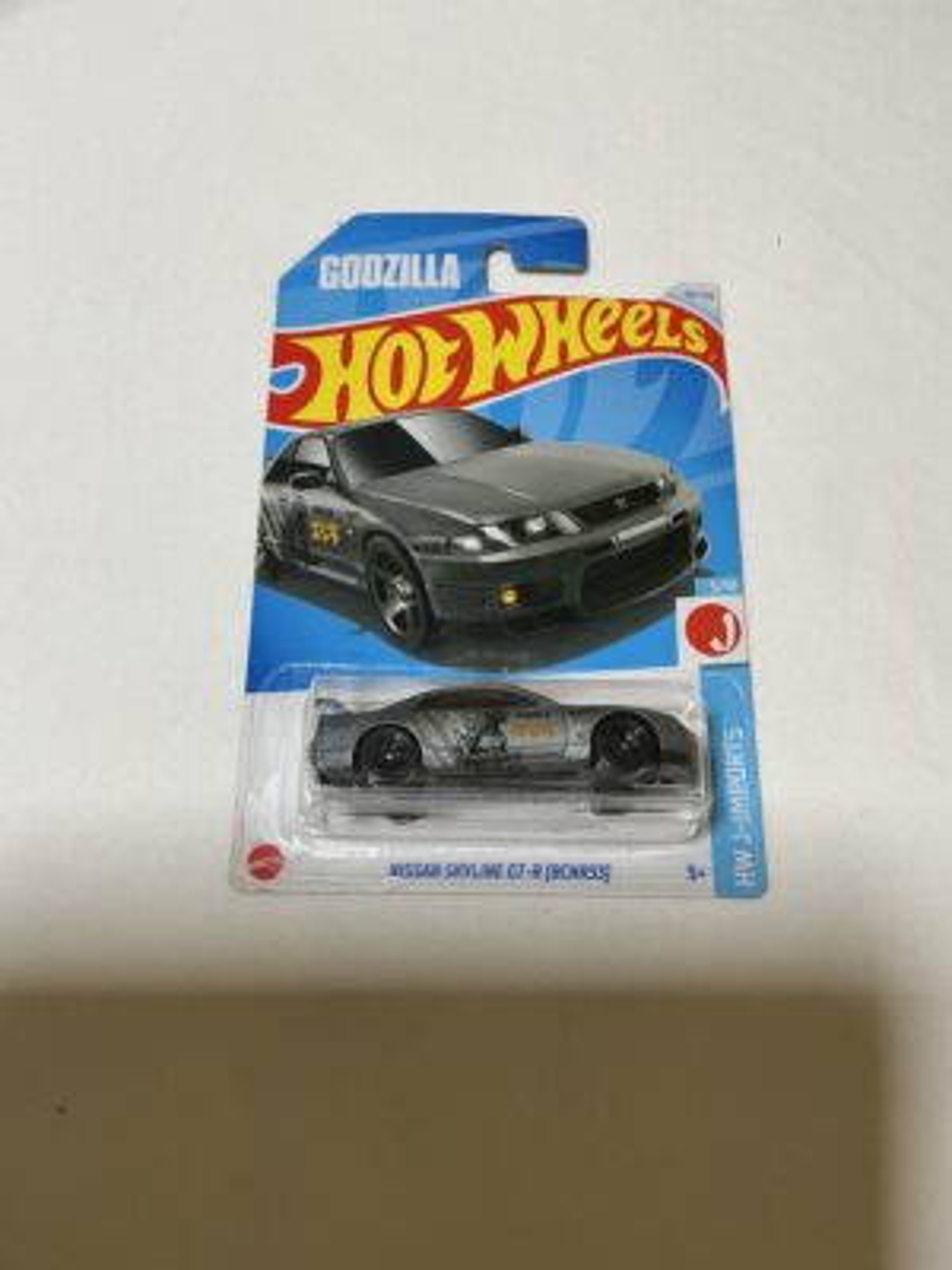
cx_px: 476
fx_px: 1063
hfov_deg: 48.2
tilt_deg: -72.2
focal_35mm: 29
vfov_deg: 61.7
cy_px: 635
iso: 100
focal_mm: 3
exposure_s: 1/60
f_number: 1.8
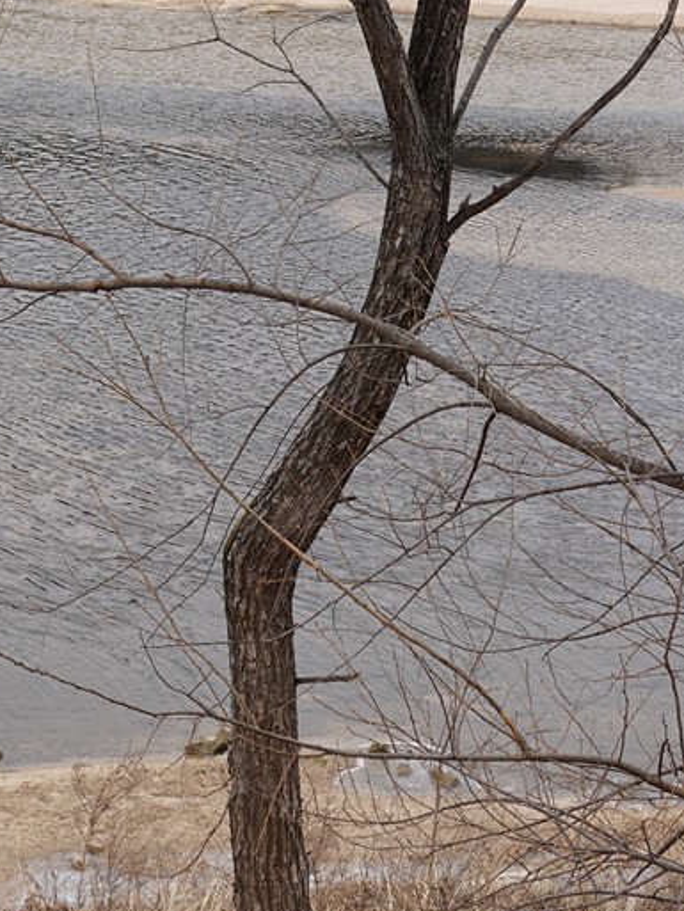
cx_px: -327
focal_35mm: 105
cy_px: 5
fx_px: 2765
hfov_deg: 13.3
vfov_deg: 18.3
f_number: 10
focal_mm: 28
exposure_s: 1/100
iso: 200
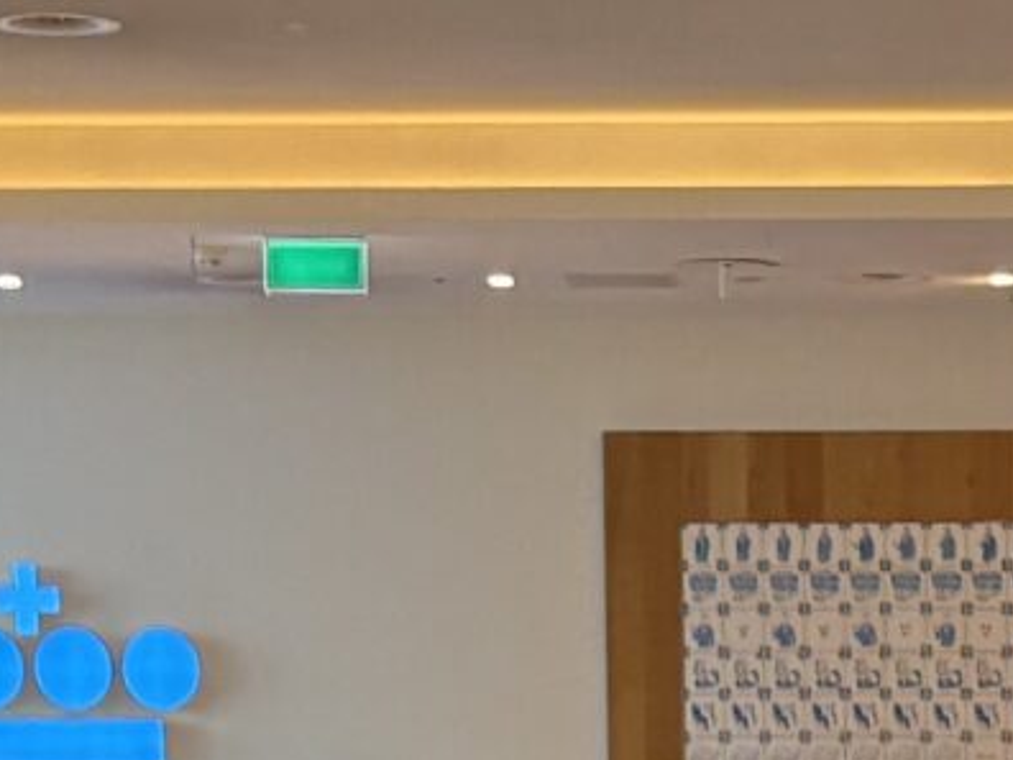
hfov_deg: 11.7
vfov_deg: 7.9
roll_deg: +0.6
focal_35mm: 168
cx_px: 883
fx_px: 4916
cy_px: 2045
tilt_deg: -12.5
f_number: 1.6
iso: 160
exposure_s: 1/50
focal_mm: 5.96
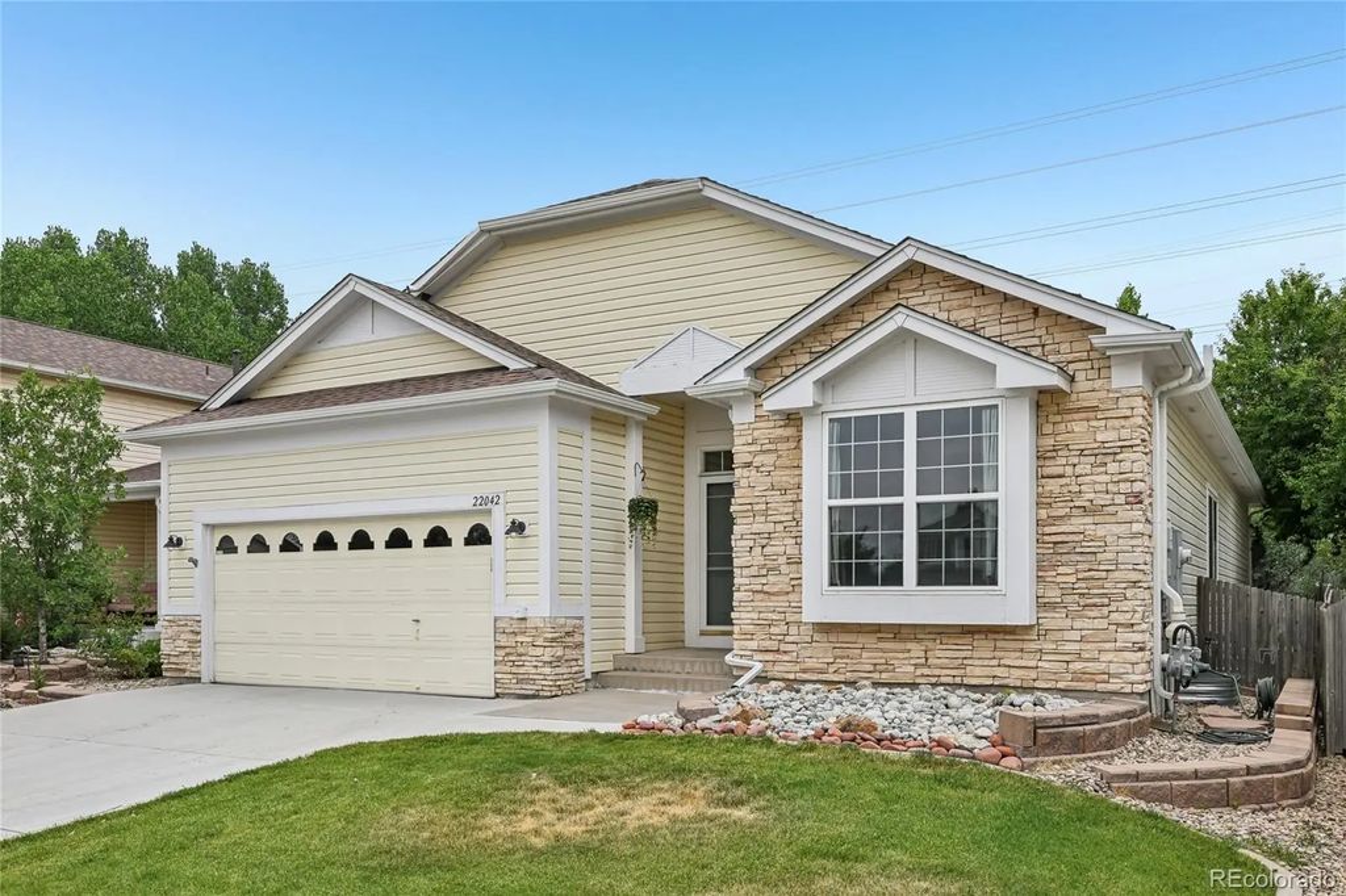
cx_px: 673
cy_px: 448
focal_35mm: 28
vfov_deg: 47.1
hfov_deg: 66.4
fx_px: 1028
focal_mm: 27.5
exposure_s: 1/100
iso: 64
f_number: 10
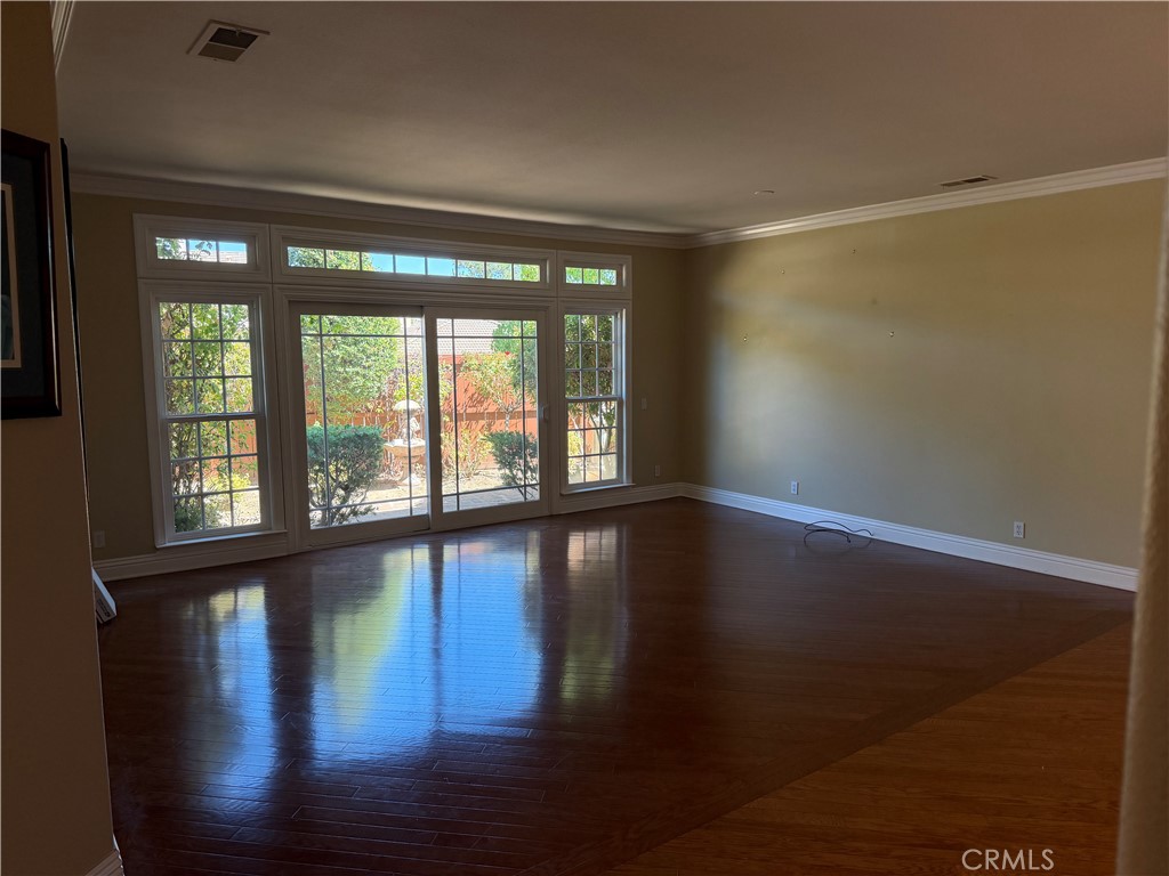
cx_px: 584
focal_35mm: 24
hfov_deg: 71.6
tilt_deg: -6.8
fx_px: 810
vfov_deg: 56.8
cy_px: 438
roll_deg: +0.9
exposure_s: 1/207
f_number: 1.78
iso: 200
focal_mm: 6.76
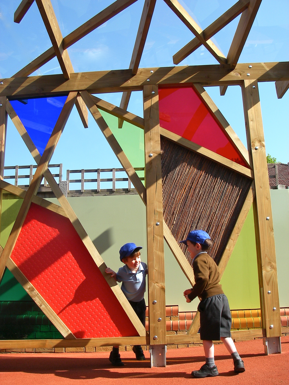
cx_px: 144
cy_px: 192
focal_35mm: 38
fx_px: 423
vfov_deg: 49.0
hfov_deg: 37.7
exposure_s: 1/100
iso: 64
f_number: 6.6
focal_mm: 6.3
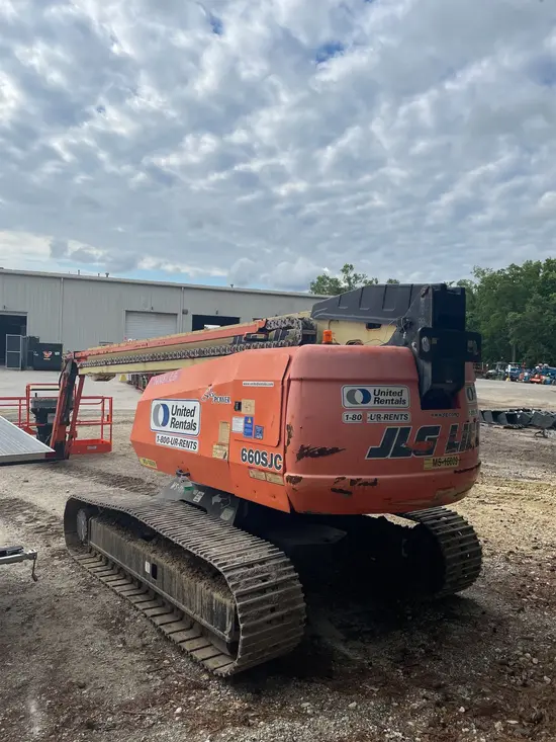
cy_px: 371
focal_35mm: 26
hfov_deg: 53.1
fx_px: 557
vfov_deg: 67.3
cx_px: 278
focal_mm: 4.2
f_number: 1.6
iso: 50
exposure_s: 1/6135
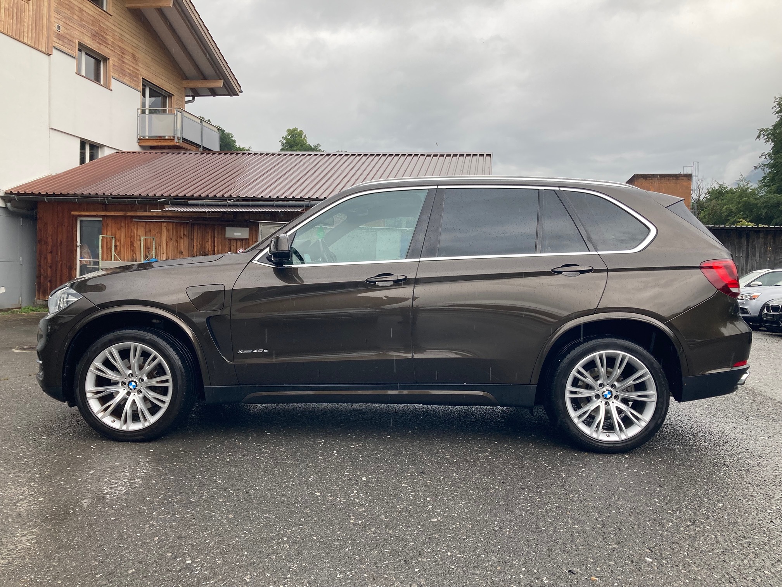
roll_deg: -1.7
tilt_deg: -1.6
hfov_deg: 63.4
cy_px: 294
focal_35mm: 28
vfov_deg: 49.7
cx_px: 391
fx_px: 633
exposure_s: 1/256
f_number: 1.8
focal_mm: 3.99
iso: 20
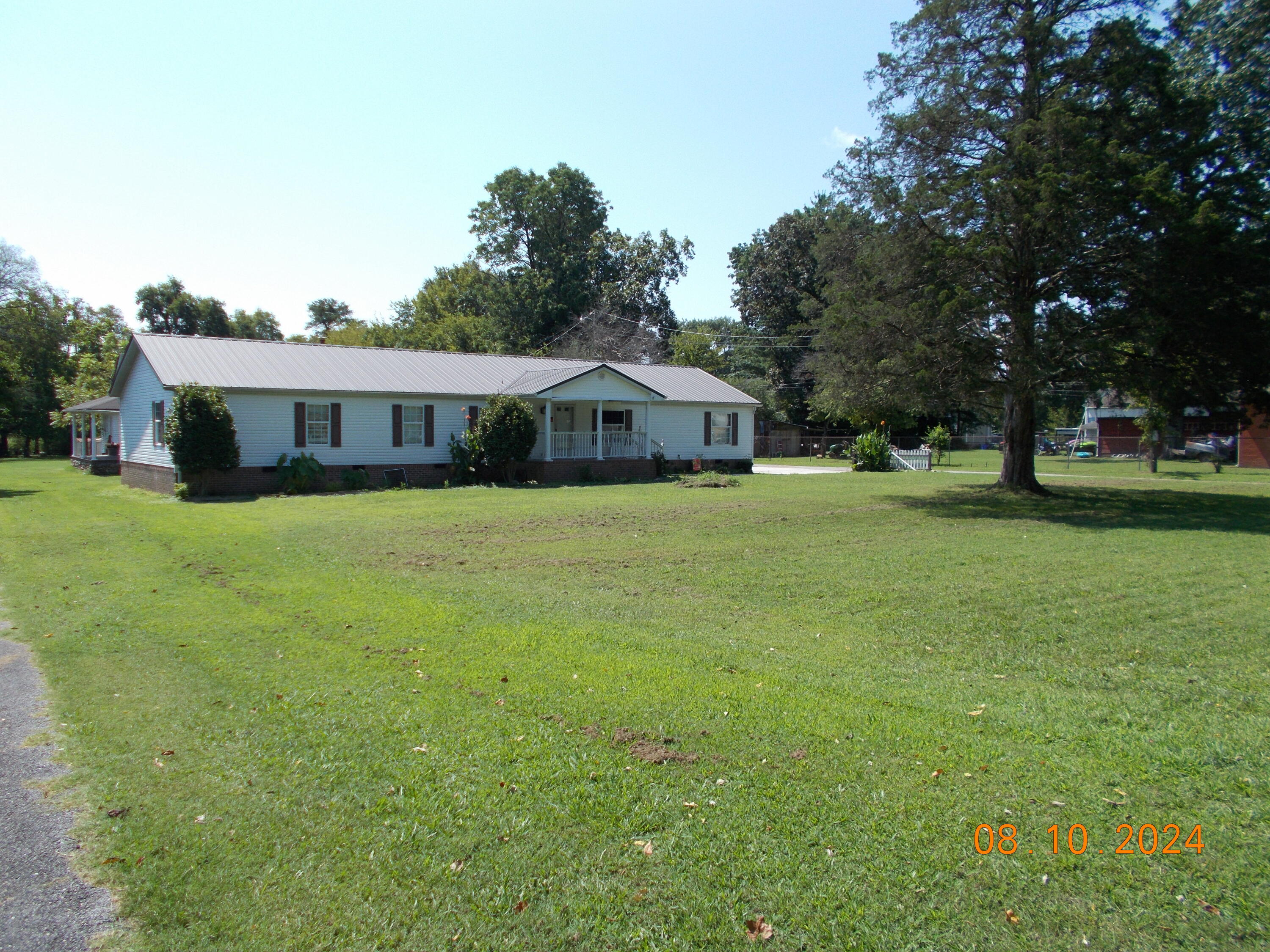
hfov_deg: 67.3
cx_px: 635
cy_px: 476
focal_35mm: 26
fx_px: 954
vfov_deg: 53.1
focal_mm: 4.6
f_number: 3.2
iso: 80
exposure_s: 1/800
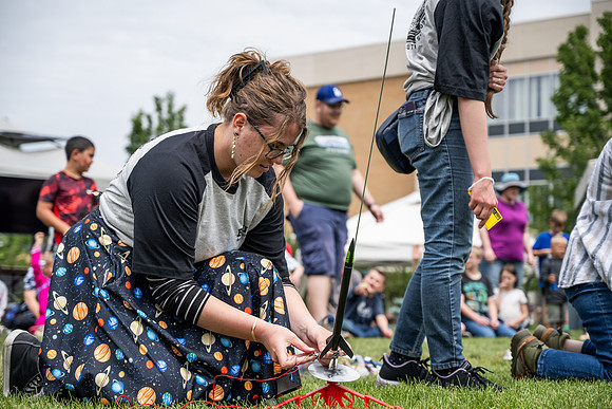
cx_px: 306
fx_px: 1190
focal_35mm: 70
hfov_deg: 28.8
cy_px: 204
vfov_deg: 19.5
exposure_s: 1/2500
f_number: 4
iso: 500
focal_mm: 70
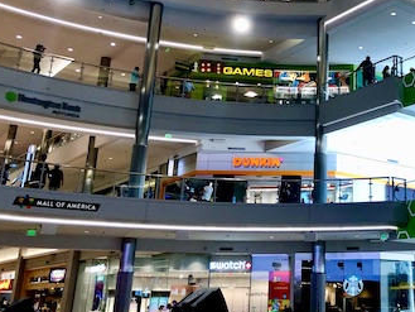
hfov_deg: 35.6
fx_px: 612
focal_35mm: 51
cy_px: 88
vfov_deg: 28.3
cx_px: 362
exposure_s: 1/40
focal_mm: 4
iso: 32
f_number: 1.8
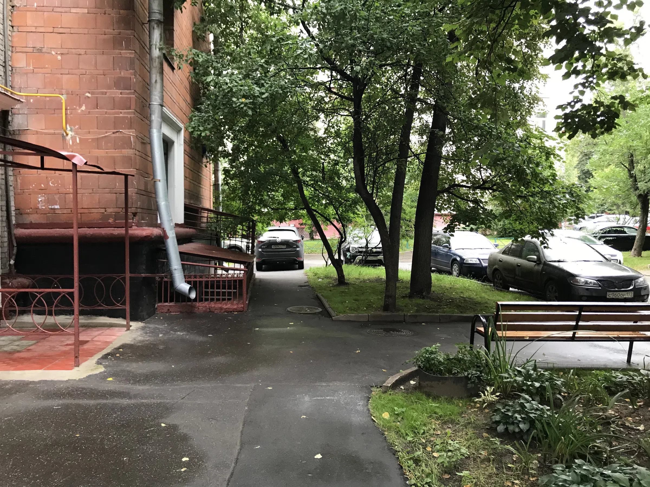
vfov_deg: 49.7
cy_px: 244
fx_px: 526
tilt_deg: -0.7
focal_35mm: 28
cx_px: 325
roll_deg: -0.9
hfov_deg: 63.4
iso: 32
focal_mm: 3.99
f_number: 1.8
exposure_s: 1/33
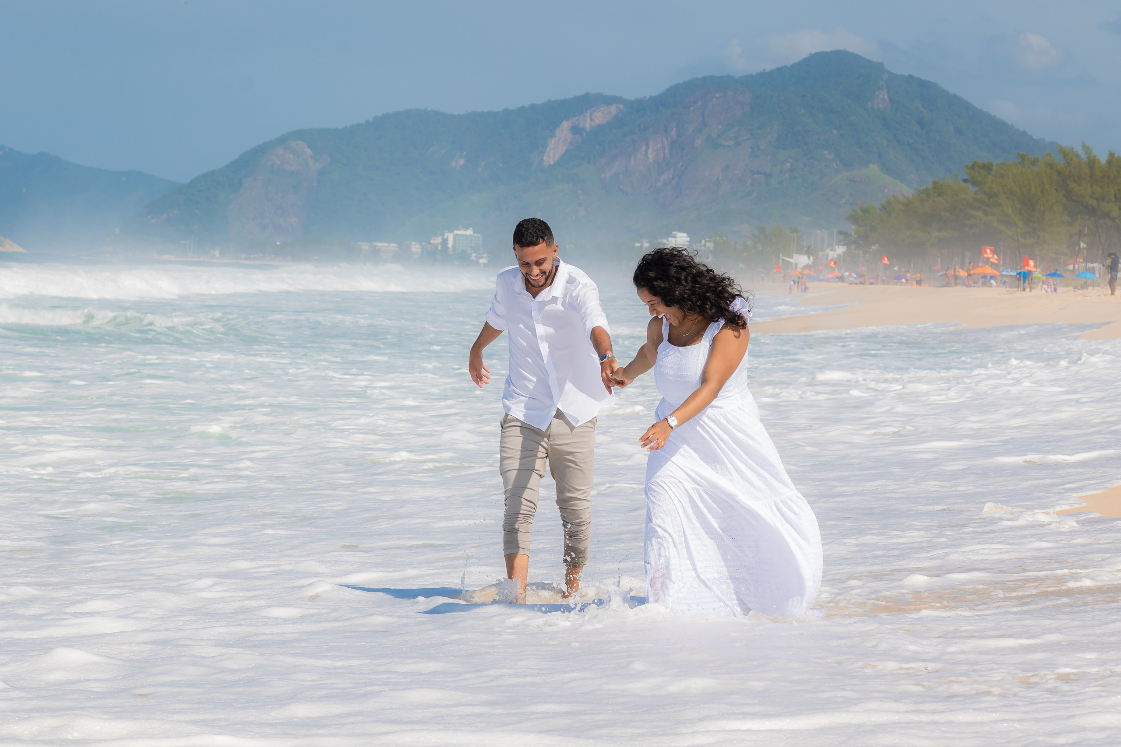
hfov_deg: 16.0
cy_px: 374
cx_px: 560
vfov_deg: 10.7
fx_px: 3980
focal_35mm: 128
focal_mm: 85
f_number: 8
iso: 160
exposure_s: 1/500
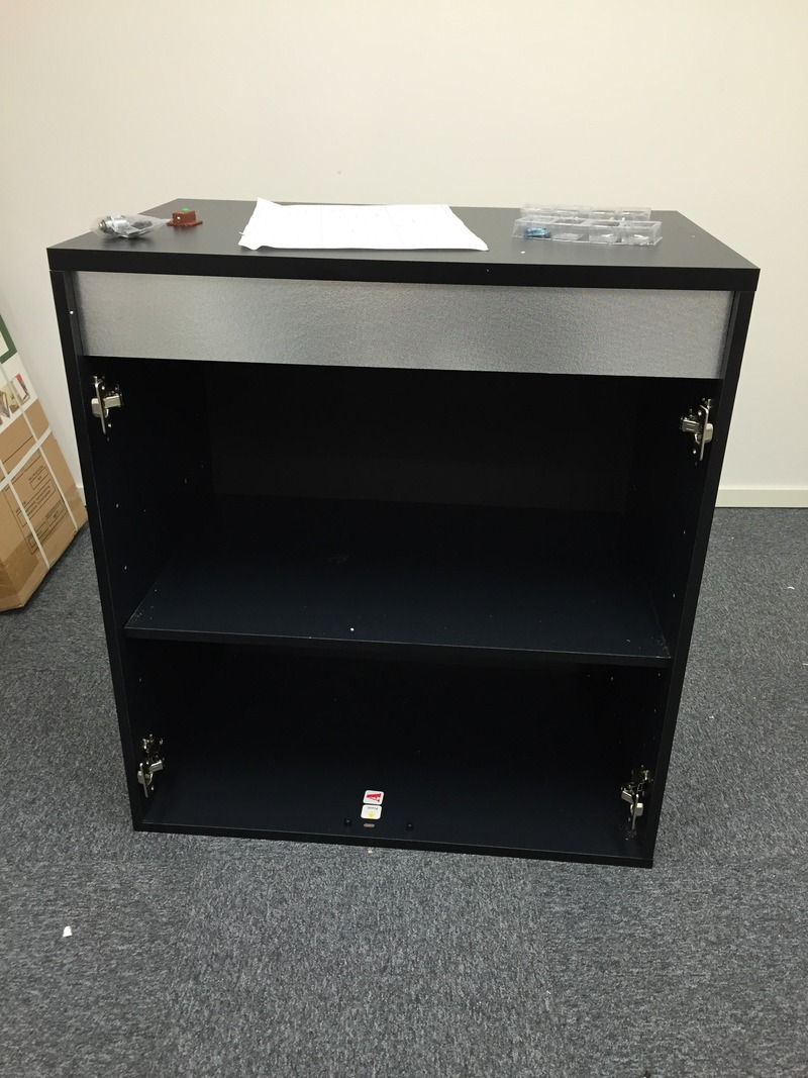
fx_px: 903
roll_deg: -0.5
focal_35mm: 29
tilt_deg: -25.9
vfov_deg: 61.7
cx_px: 404
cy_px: 539
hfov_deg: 48.2
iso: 64
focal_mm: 4.15
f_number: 2.2
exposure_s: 1/33
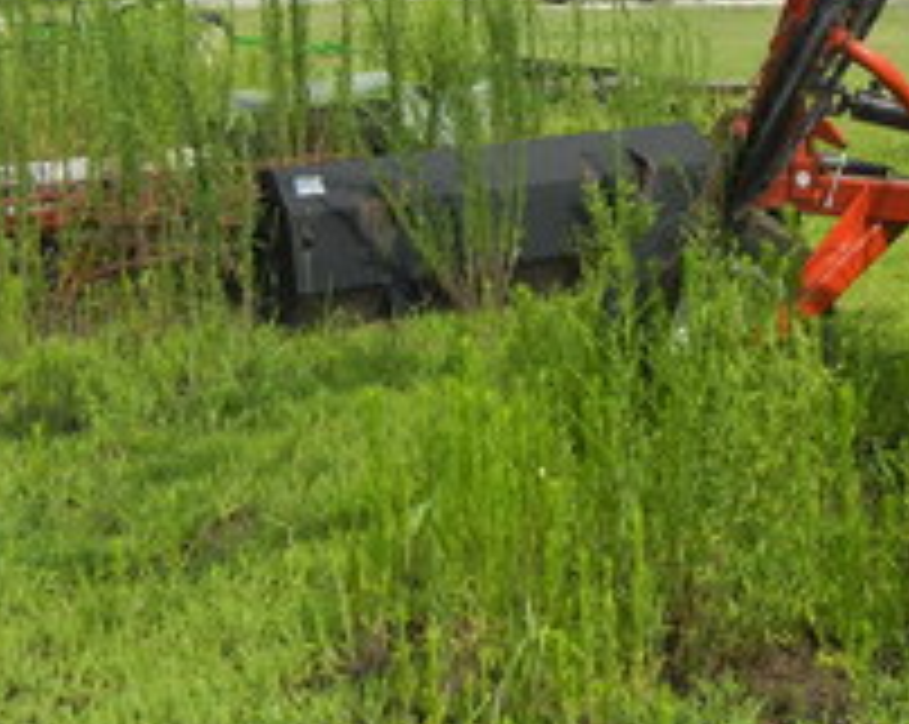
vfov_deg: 18.8
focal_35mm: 79
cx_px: 724
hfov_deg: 23.8
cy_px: -18
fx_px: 2122
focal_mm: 5.4
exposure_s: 1/347
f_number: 7
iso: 160
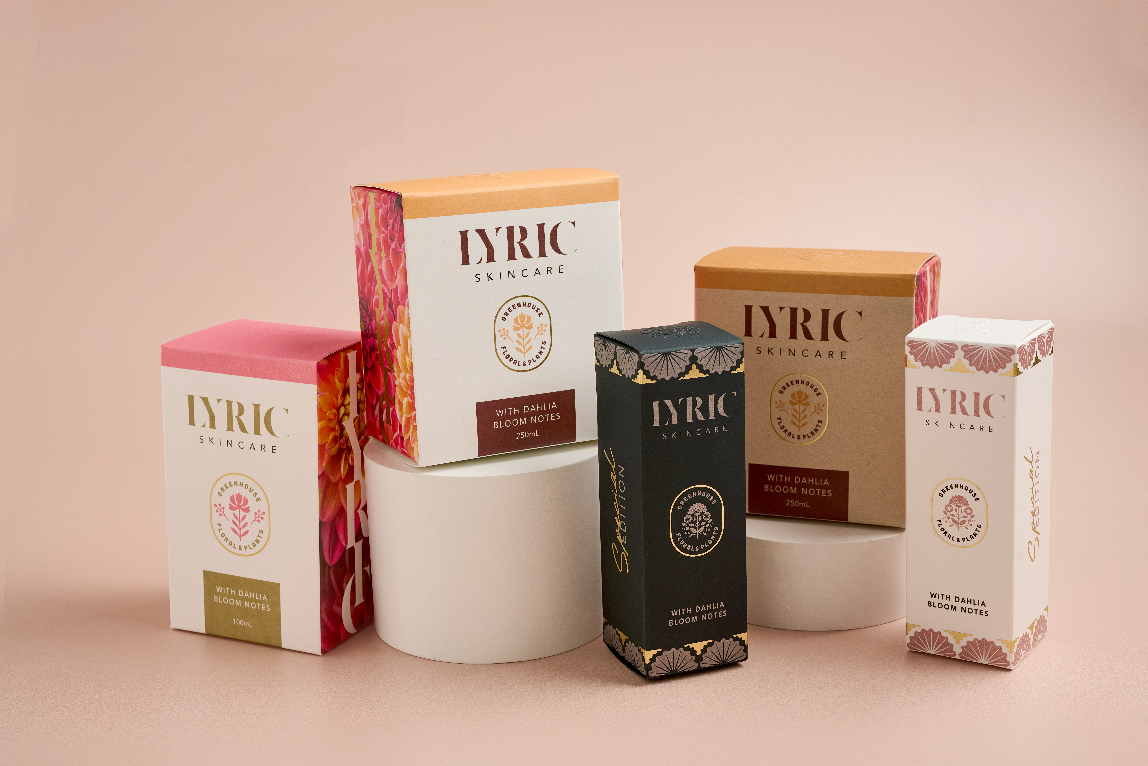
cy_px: 383
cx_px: 574
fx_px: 1594
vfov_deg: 27.0
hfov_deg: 39.6
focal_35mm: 50
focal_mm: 50
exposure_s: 1/200
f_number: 10
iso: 200
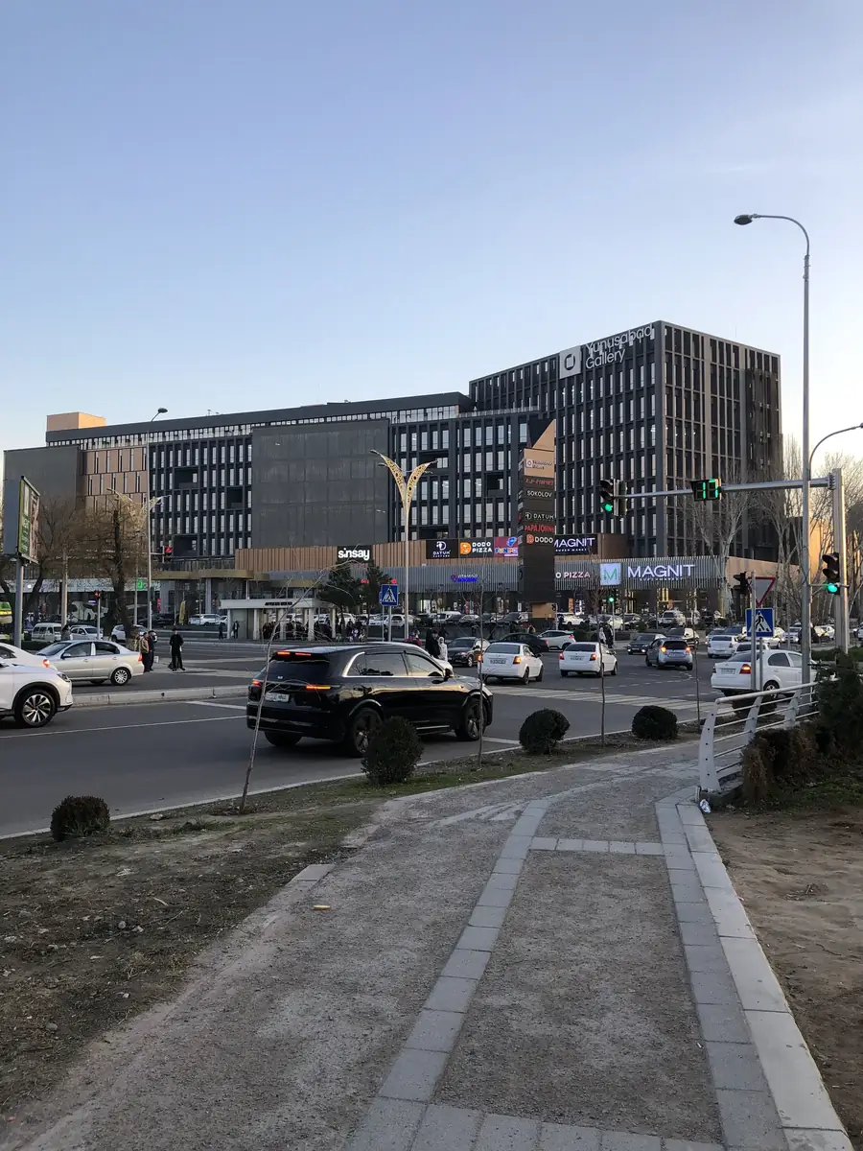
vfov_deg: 63.4
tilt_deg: +3.1
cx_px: 432
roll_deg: +0.0
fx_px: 931
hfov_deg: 49.7
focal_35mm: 28
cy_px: 576
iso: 20
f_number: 1.8
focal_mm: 4
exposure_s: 1/220
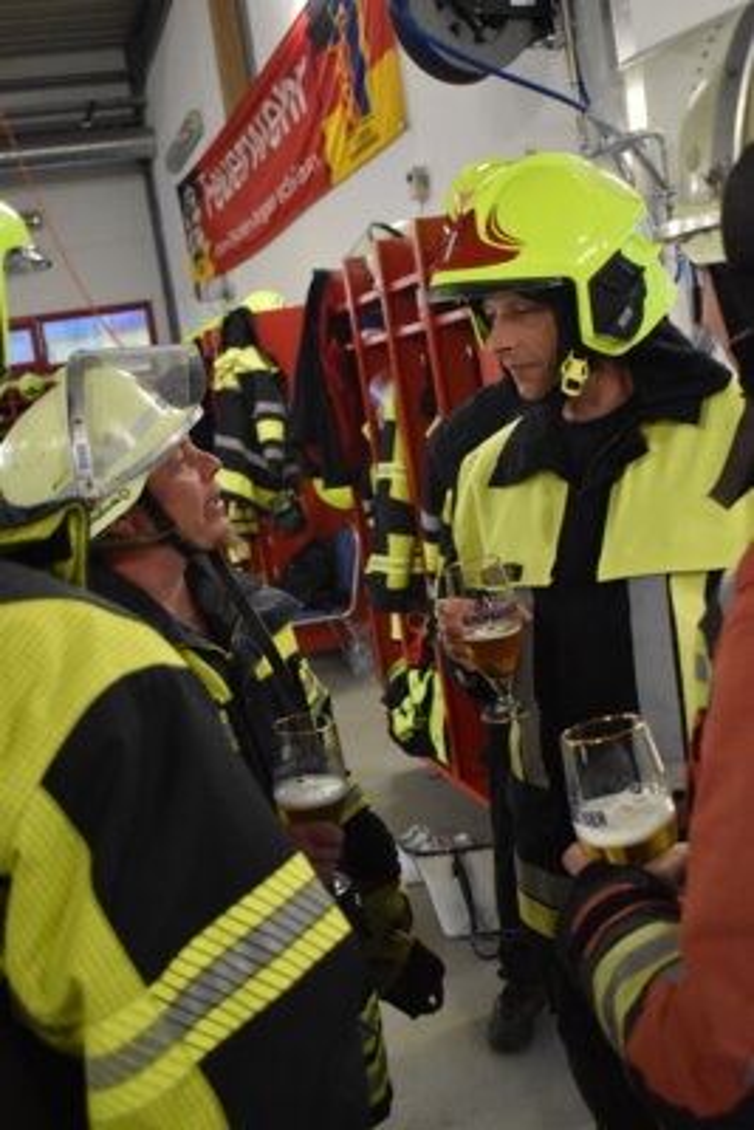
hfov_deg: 34.2
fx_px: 1224
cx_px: 377
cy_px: 565
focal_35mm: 39
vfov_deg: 49.5
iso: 4500
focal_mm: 26
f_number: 4
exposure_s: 1/125
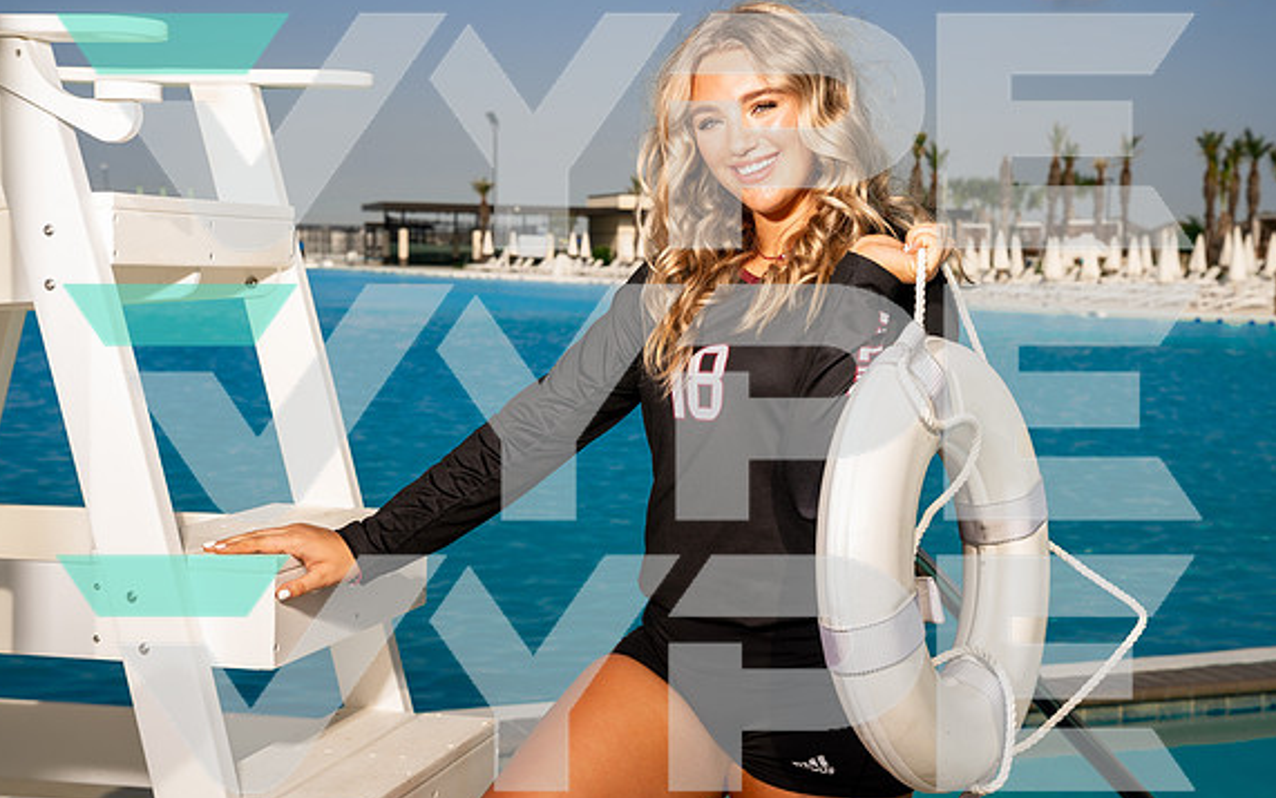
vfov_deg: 22.0
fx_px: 2052
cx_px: 632
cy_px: 403
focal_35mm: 59
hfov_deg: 34.5
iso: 100
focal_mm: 57
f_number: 8
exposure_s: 1/320
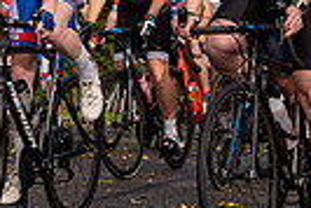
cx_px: -30
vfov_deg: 6.5
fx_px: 1807
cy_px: -113
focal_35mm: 209
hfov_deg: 9.7
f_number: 4.5
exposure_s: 1/1000
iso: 200
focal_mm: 48
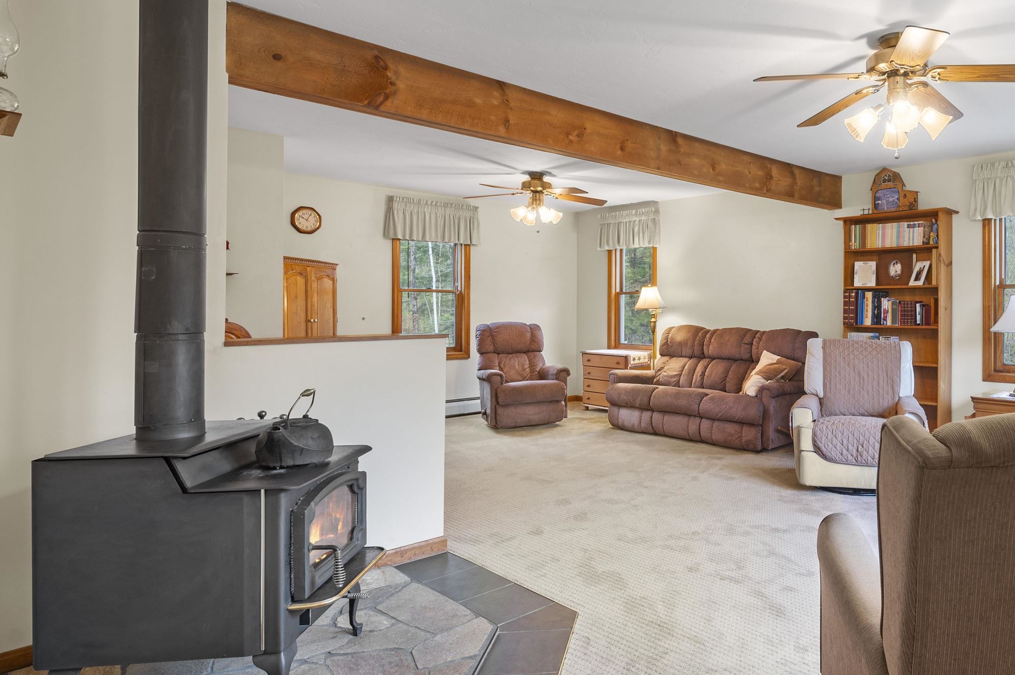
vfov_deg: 53.0
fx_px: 676
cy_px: 318
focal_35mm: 24
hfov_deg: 70.2
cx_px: 726
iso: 250
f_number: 7.1
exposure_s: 4
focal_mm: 15
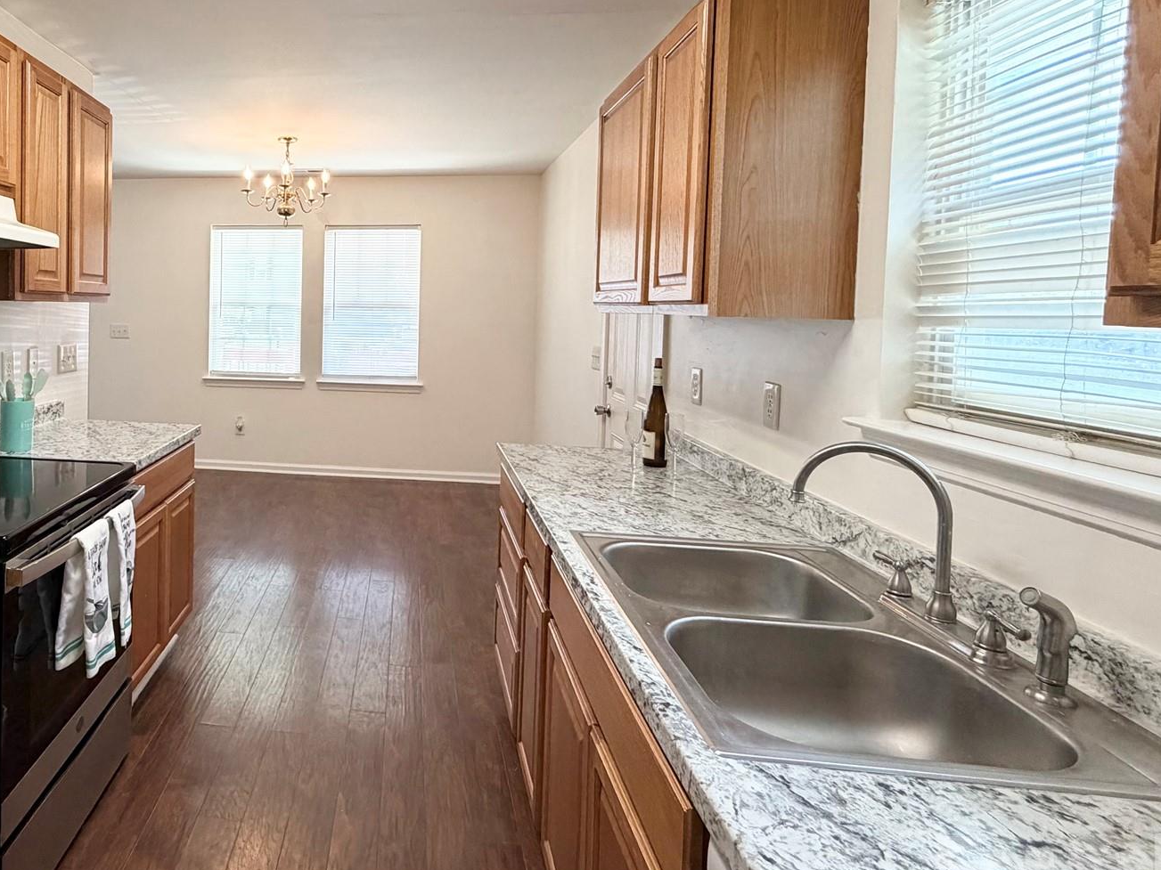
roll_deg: -1.0
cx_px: 309
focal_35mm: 22
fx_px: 738
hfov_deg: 71.8
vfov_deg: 60.3
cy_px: 327
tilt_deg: -1.9
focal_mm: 2.22
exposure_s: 1/120
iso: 320
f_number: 2.2
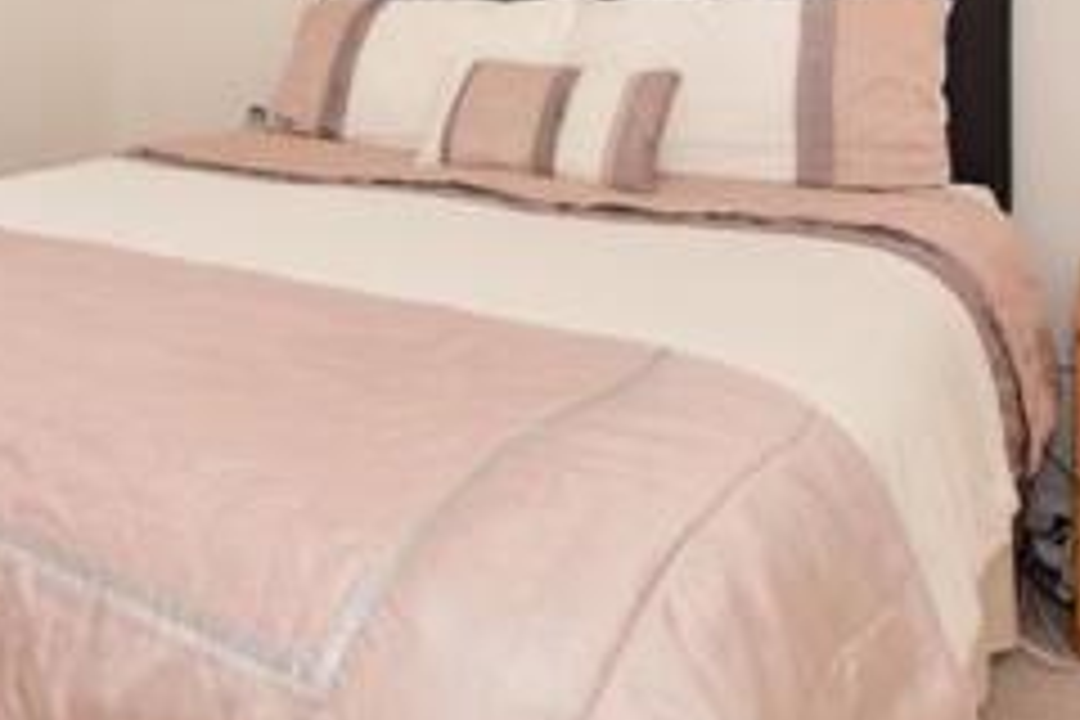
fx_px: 1230
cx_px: 292
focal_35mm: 41
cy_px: -56
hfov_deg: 46.0
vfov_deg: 29.6
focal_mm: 10
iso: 400
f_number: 7.1
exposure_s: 1/200
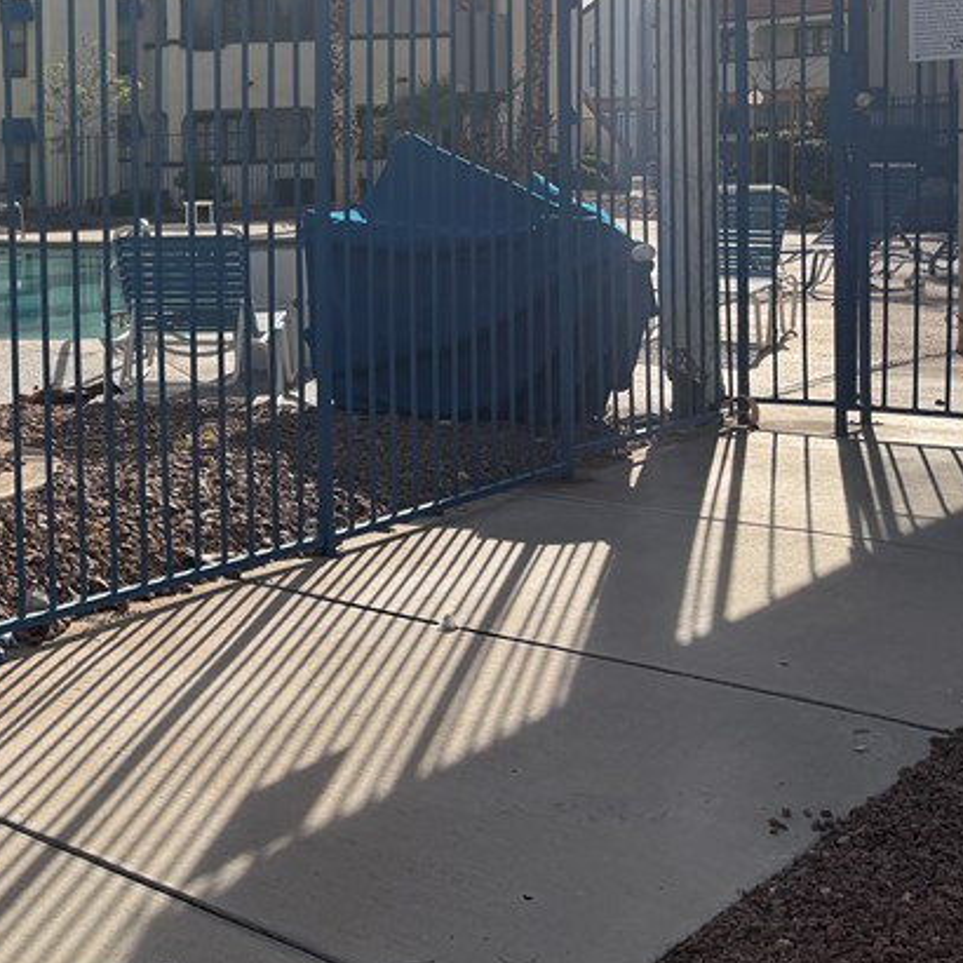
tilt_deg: -2.7
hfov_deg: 27.8
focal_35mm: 53
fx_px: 1668
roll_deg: +2.4
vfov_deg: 31.8
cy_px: 275
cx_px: -223
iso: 100
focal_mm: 6.76
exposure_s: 1/8130
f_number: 1.78
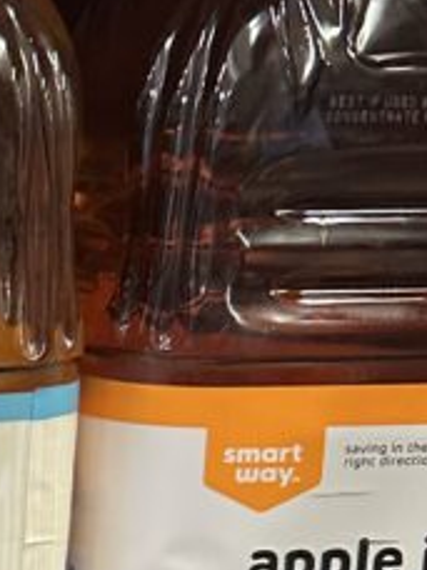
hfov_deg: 11.7
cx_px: -519
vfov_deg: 17.5
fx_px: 1776
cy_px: 650
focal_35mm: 108
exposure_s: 1/60
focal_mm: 6.86
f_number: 1.78
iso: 250
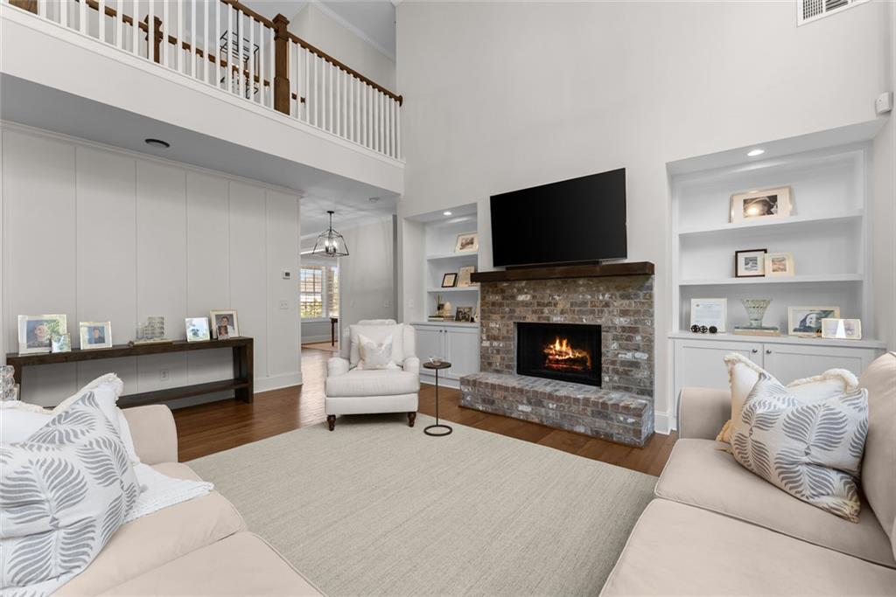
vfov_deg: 81.2
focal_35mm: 14
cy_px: 298
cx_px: 448
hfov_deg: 104.2
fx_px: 348
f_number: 7.1
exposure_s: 1/20
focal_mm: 14
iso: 800
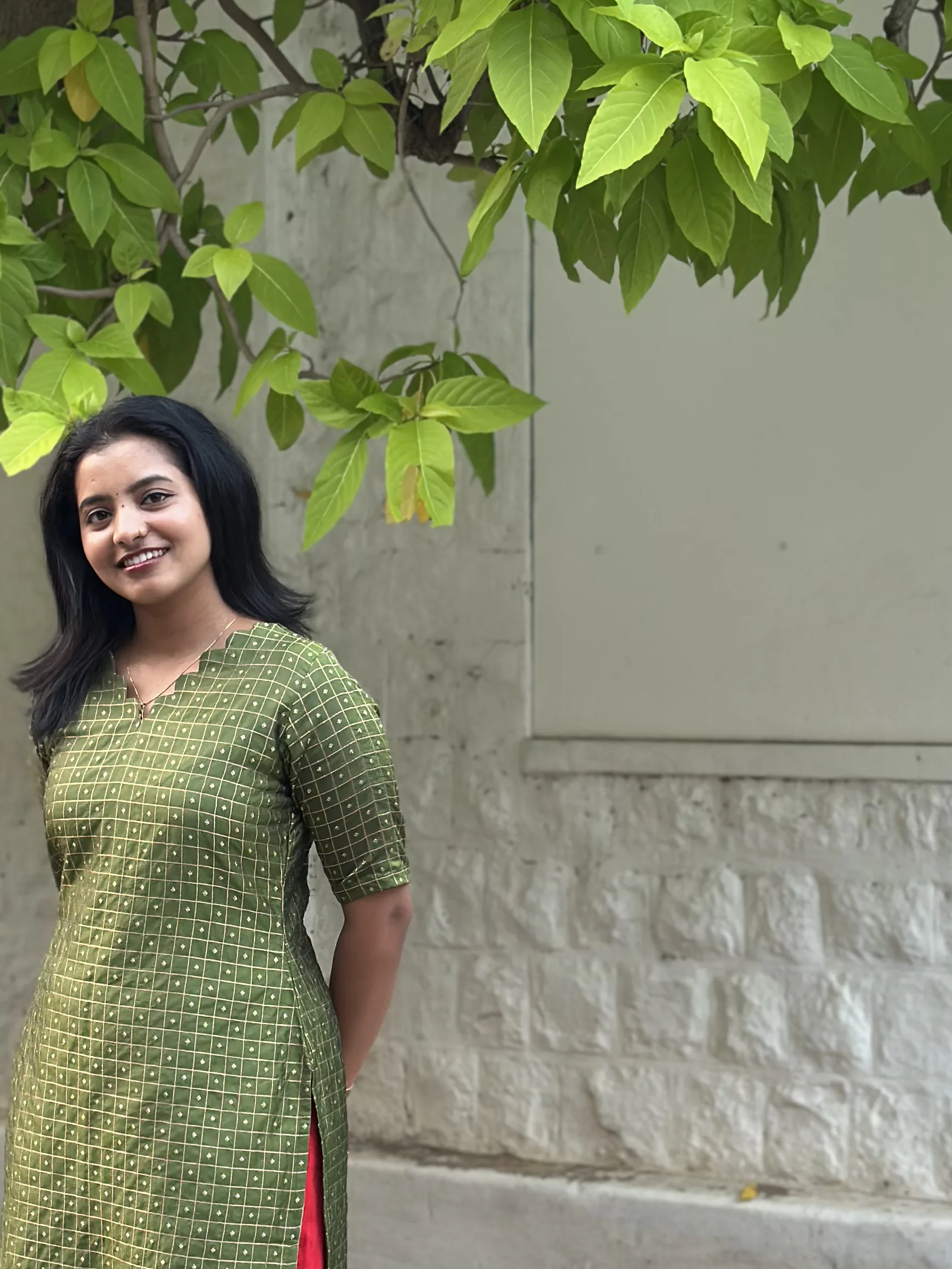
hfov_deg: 18.2
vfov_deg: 24.0
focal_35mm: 81
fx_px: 2970
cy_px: 863
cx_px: 396
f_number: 1.78
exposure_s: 1/60
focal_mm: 6.86
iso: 200
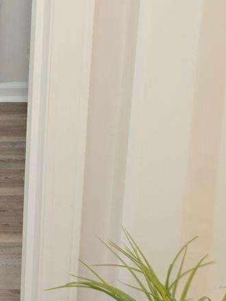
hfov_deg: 16.4
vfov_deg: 22.8
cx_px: -123
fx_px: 705
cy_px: -27
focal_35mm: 81
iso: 64
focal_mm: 5.4
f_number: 1.8
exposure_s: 1/60
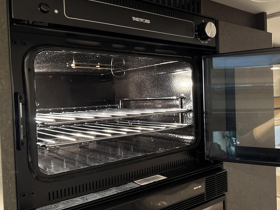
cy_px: 102
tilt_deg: -0.8
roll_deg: +1.6
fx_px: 267
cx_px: 168
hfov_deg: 54.9
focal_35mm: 33
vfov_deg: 42.9
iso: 800
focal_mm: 6.76
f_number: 1.78
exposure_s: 1/60
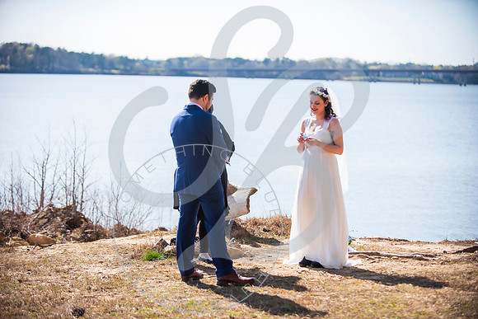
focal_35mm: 90
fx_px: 1195
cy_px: 160
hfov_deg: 22.6
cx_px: 239
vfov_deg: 15.2
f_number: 2.8
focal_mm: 90
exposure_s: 1/800
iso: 100
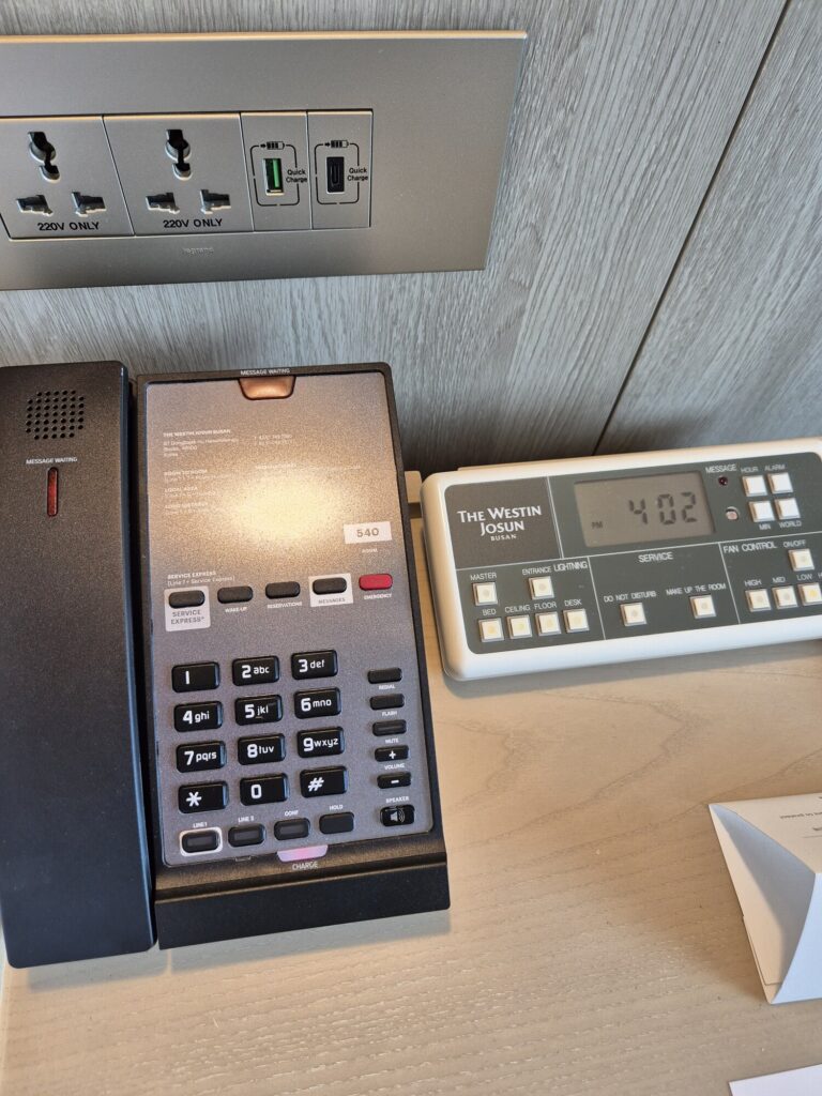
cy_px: 548
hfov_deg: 58.9
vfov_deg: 73.9
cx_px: 411
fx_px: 728
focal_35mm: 23
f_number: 1.8
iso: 100
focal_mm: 5.4
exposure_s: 1/180
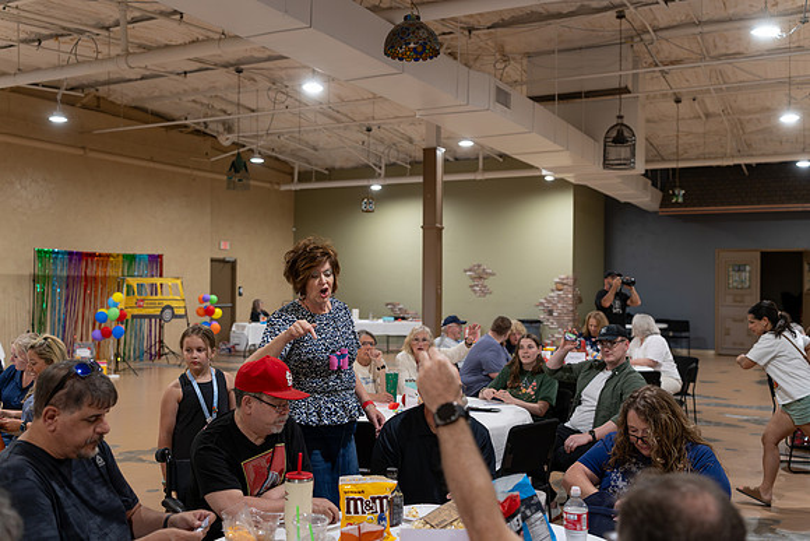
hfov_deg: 53.8
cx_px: 402
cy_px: 270
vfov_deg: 37.4
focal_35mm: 35
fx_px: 798
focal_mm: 35
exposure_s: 1/500
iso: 2000
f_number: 2.8
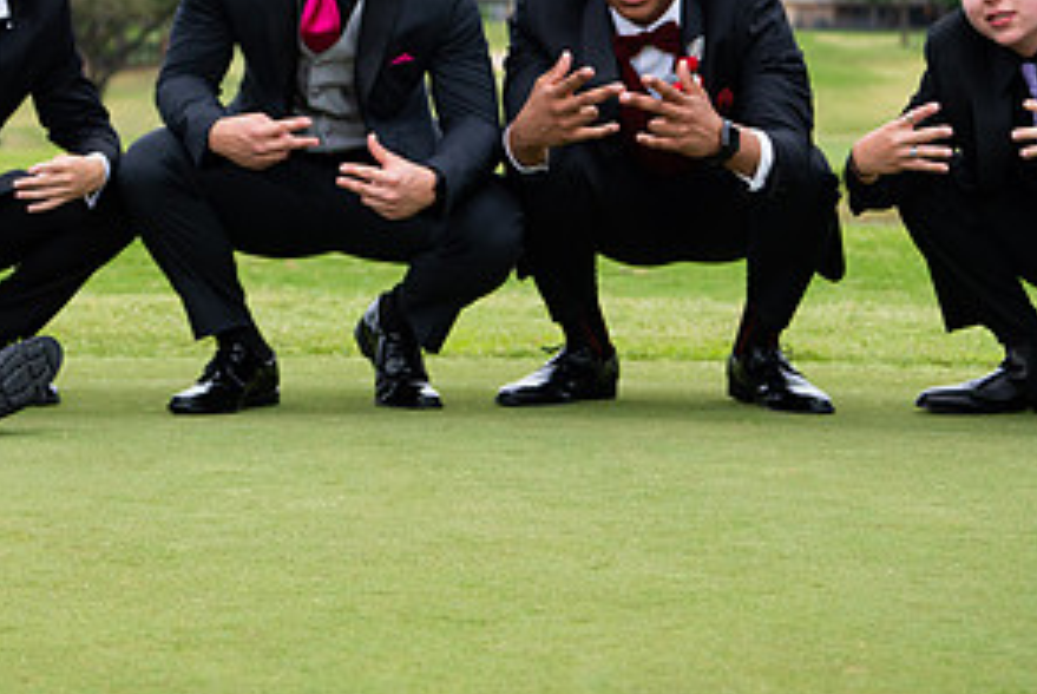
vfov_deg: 9.3
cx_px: 313
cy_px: 179
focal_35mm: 147
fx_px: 4239
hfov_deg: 13.9
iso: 320
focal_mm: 48
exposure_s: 1/500
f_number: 2.8
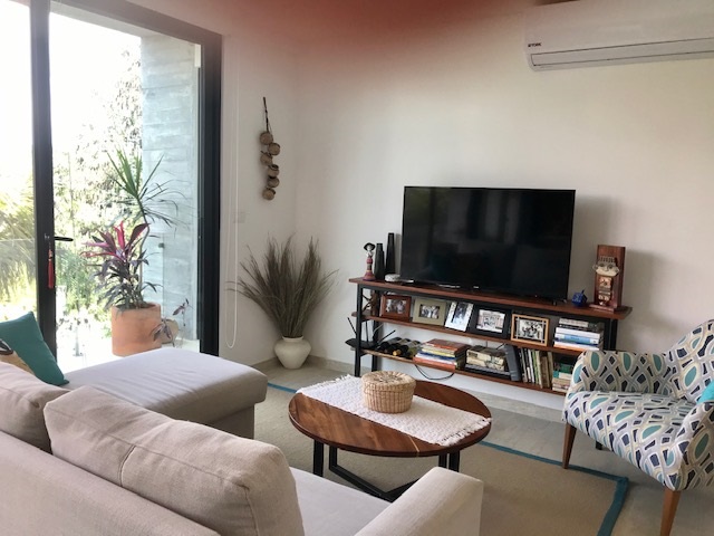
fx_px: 578
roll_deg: -1.6
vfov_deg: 49.7
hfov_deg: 63.4
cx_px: 357
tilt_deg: -7.0
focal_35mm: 28
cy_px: 268
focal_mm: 3.99
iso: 32
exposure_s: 1/120
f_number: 1.8
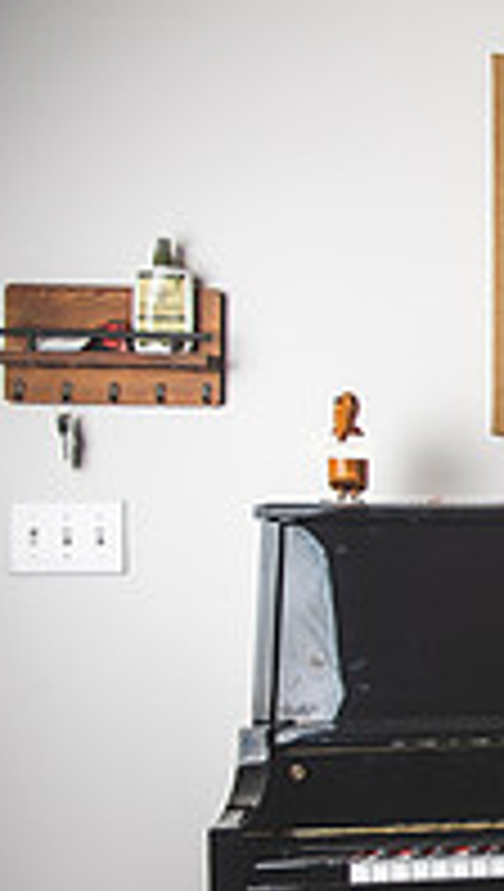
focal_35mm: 80
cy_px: 584
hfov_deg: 11.4
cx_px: 1362
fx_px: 1893
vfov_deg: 26.4
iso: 100
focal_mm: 24
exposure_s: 1/125
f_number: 2.8
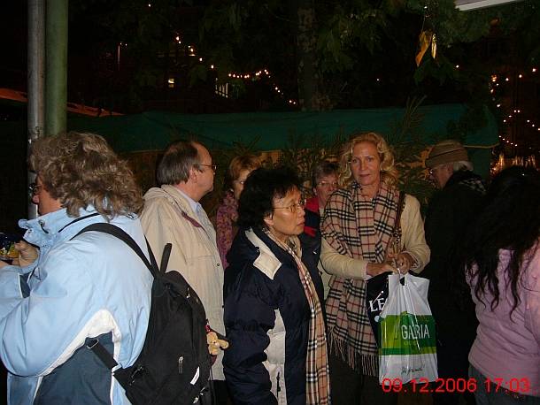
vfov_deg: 40.7
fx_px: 546
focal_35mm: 35
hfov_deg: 52.6
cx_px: 270
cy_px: 202
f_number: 2.8
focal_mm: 5.8
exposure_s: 1/60
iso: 160
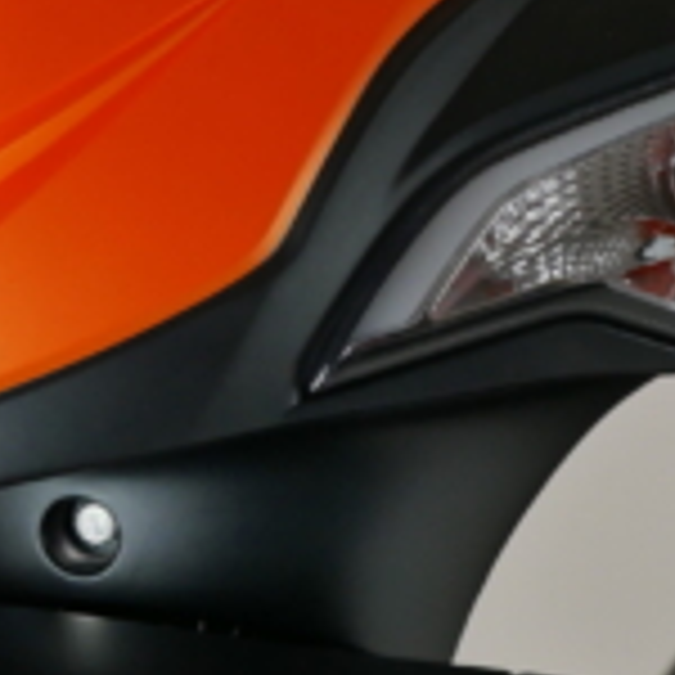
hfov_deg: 4.8
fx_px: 8052
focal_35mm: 365
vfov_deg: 4.8
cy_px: 158
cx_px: 302
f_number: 5.4
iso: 640
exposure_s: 1/160
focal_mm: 69
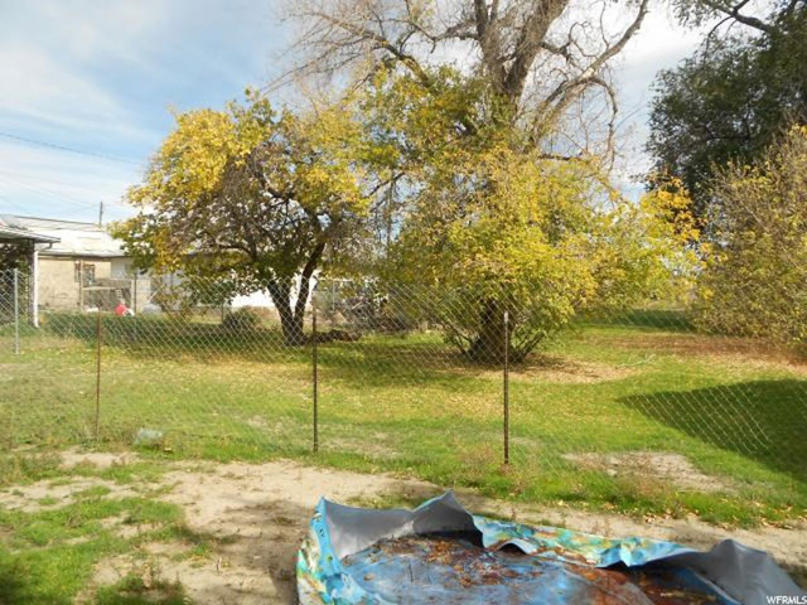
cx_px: 404
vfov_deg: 53.1
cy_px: 302
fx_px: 606
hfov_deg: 67.3
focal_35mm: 26
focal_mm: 4.6
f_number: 3.2
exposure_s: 1/500
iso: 80
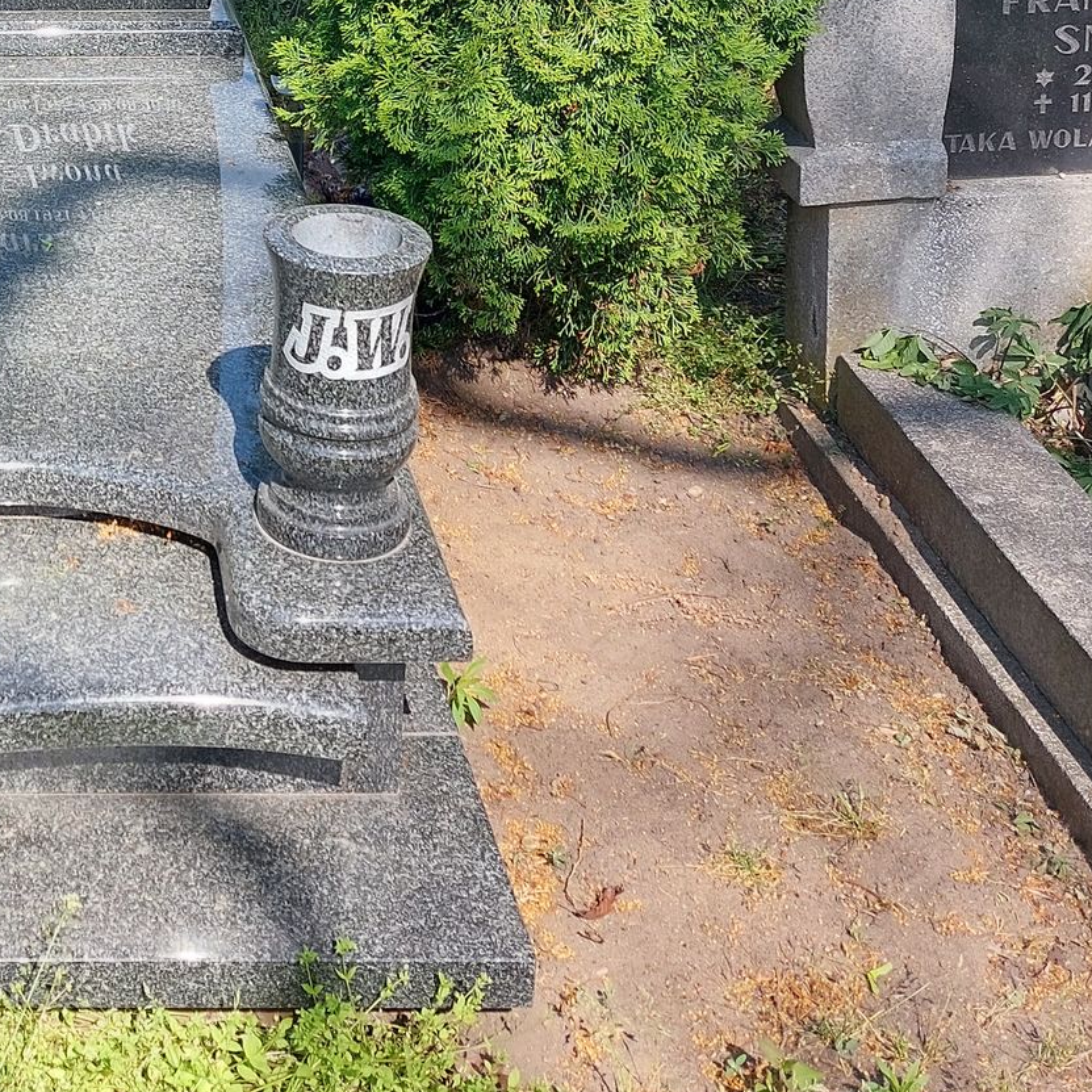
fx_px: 2106
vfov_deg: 27.5
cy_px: 14
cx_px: -28
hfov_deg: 27.2
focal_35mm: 59
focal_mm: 5.23
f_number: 1.8
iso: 25
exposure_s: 1/460
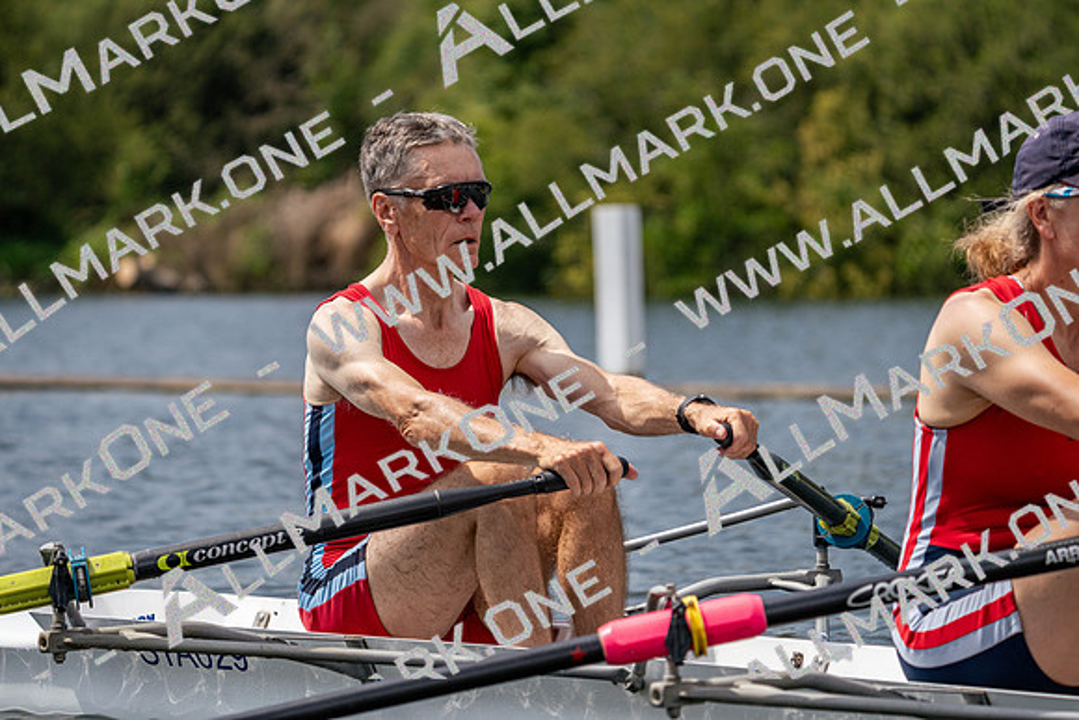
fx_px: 5996
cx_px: 540
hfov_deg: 10.3
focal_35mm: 200
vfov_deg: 6.9
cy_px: 360
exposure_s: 1/1600
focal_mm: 200
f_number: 5.6
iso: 200
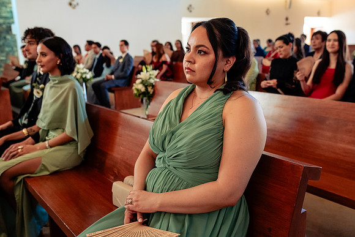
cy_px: 118
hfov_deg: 53.4
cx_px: 178
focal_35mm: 36
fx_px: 353
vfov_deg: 37.1
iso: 2500
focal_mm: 35
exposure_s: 1/160
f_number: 4.5
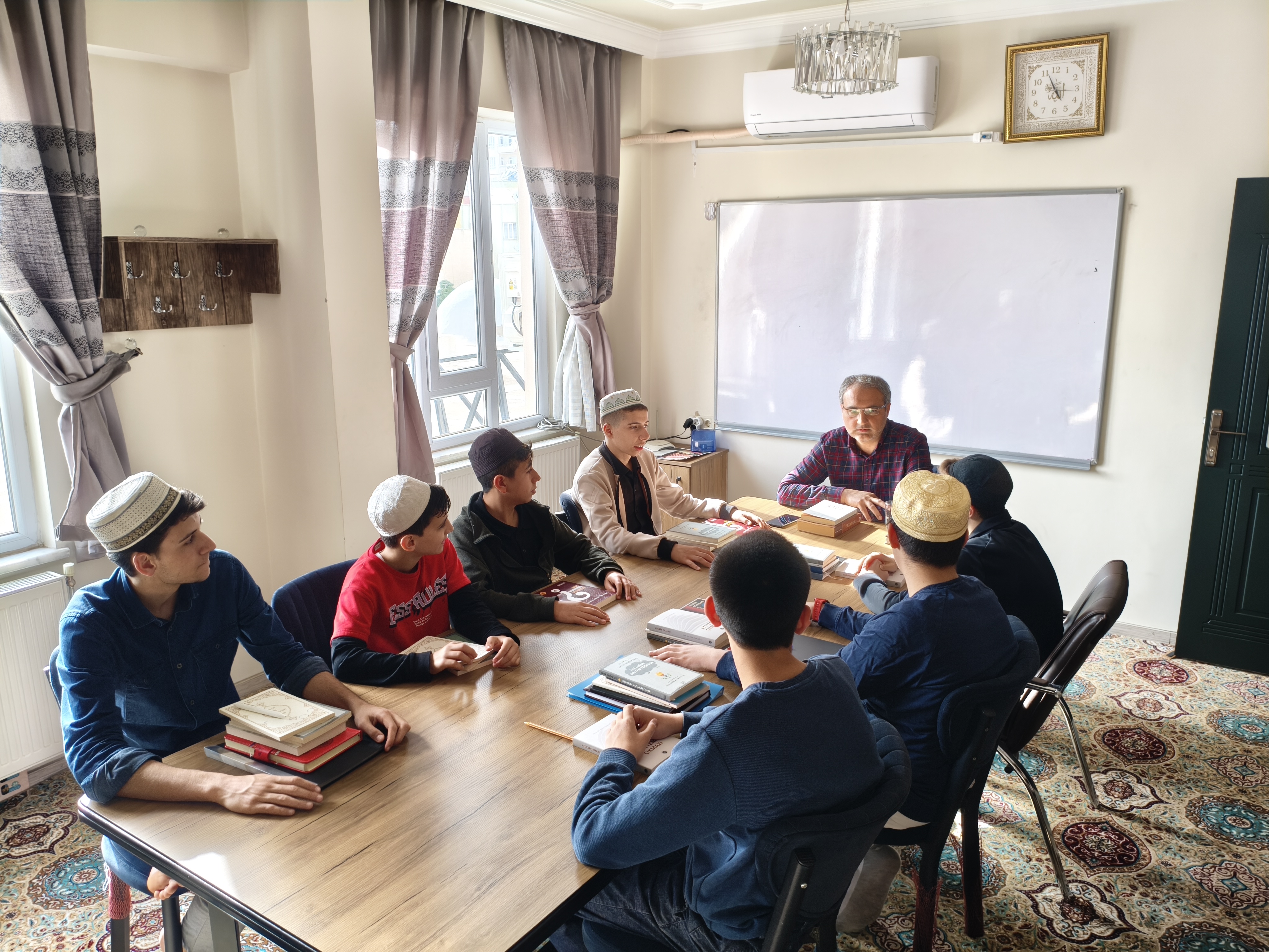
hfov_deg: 67.3
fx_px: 953
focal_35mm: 26
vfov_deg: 53.1
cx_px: 634
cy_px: 476
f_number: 1.5
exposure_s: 1/50
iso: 160
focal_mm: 4.94
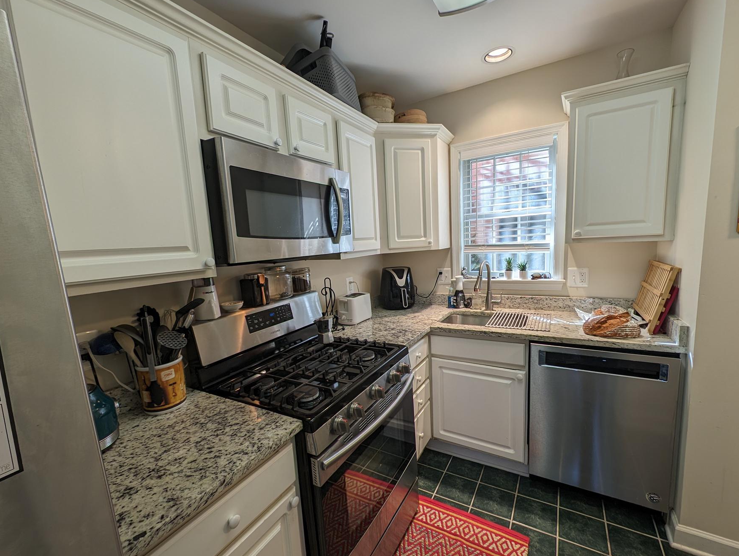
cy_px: 287
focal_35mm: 14
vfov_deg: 85.8
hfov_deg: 102.0
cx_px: 368
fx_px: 299
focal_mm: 2.23
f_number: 1.95
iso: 56
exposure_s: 1/120
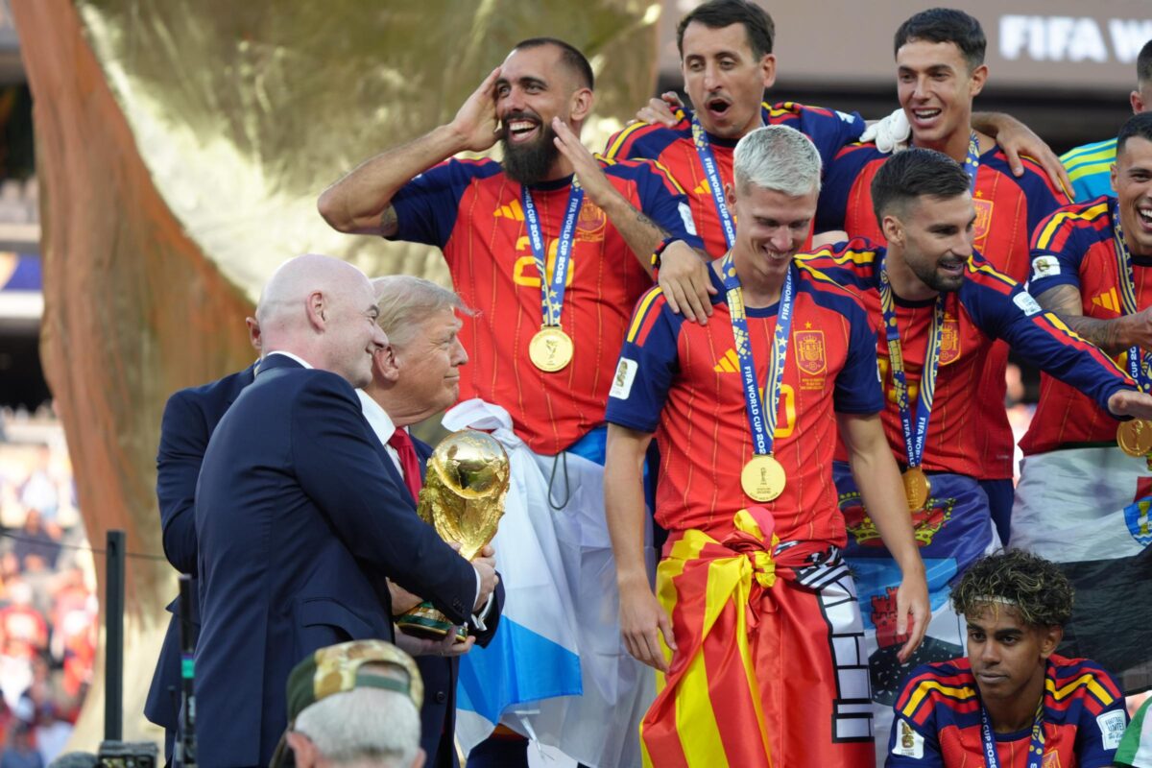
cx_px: 576
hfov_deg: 8.9
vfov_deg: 5.9
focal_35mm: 232
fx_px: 7423
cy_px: 384
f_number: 6.3
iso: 1000
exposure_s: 1/1000
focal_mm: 232
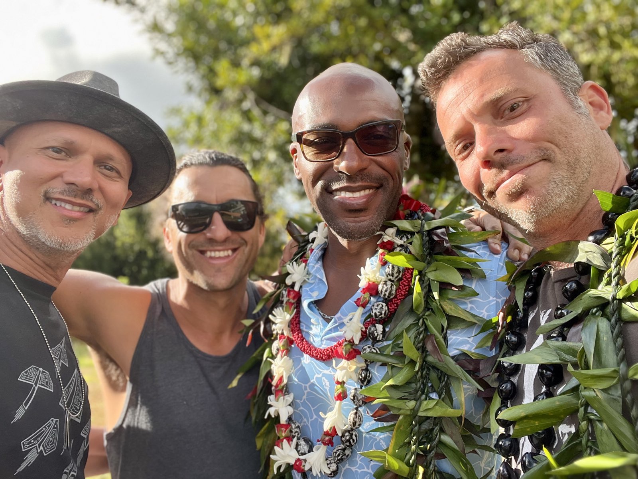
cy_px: 240
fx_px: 553
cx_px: 319
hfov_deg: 60.0
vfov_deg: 46.8
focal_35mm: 30
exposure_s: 1/294
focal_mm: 2.71
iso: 32
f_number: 2.2
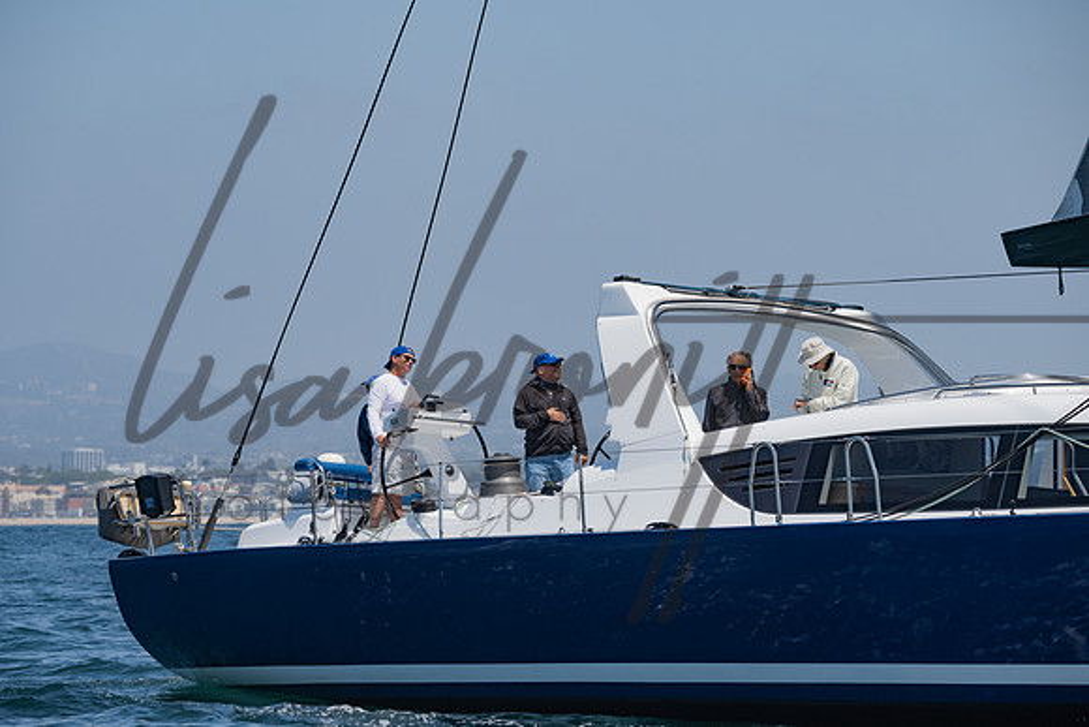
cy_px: 364
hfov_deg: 9.8
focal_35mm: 210
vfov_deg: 6.6
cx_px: 530
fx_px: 6339
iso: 250
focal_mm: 200
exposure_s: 1/2000
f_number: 6.3
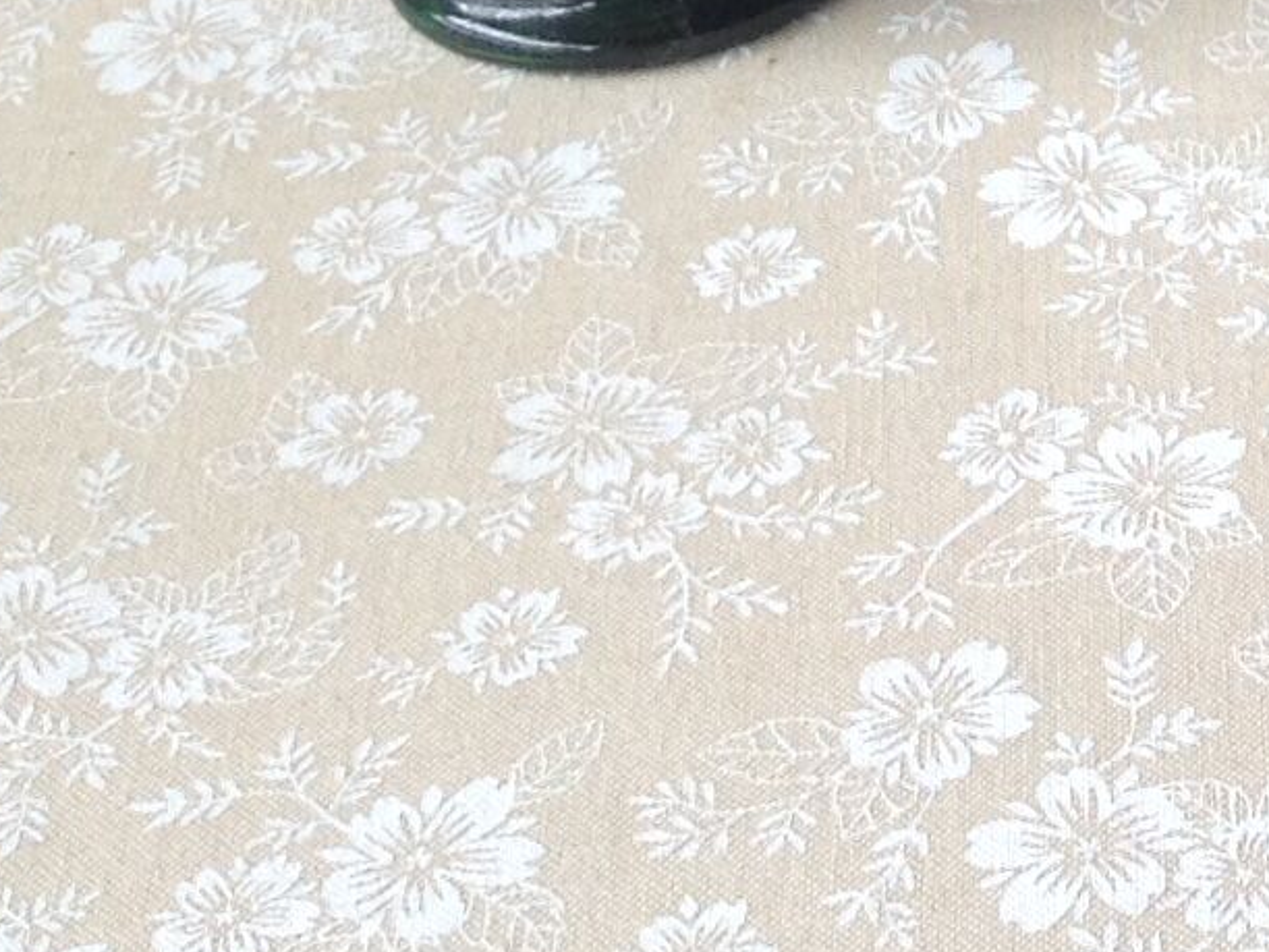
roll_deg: -3.0
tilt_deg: -23.4
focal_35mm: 148
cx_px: 2225
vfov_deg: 9.7
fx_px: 5426
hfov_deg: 12.3
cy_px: -599
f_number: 2.4
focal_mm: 4.28
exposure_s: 1/120
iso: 64
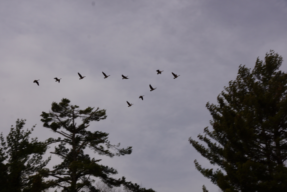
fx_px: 478
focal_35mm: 60
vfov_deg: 22.6
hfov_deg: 33.4
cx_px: 144
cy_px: 96
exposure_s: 1/125
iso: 100
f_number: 11
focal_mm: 40
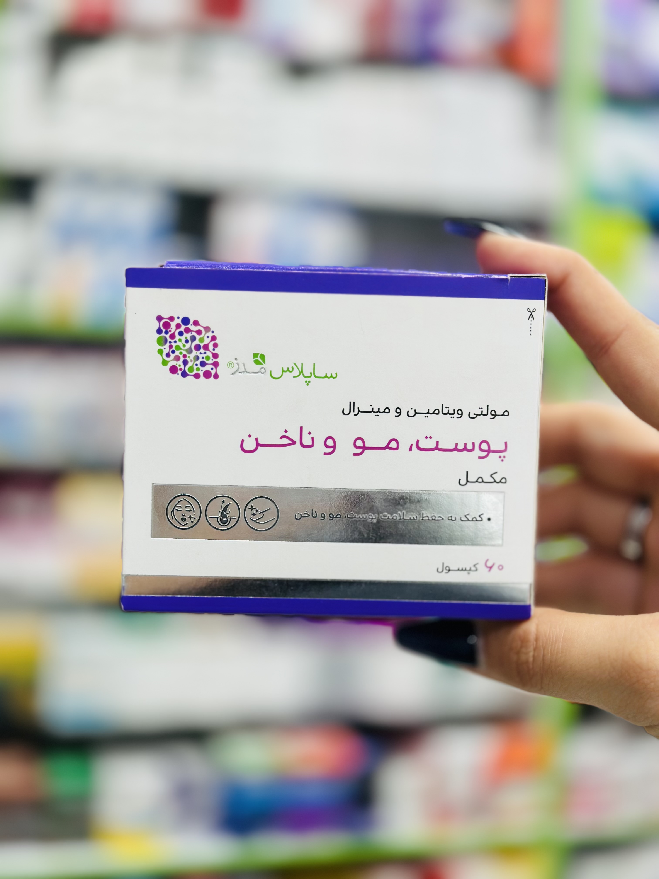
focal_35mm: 48
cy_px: 440
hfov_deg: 30.3
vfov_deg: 39.7
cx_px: 330
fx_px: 1218
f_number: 1.78
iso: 80
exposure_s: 1/100
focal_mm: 6.86
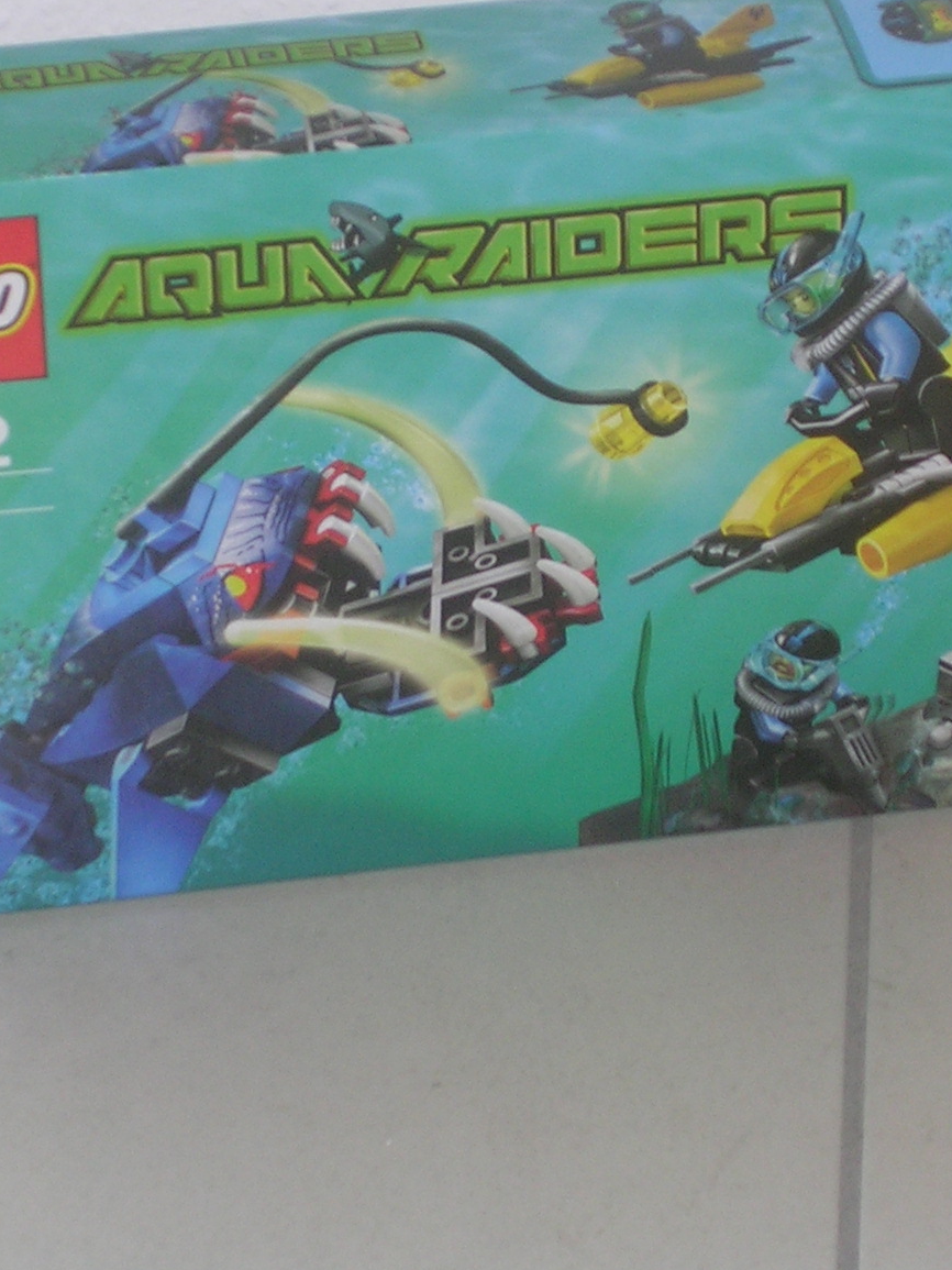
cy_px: 438
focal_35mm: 204
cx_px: 439
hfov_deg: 7.3
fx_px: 7482
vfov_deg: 9.7
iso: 50
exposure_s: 1/60.1
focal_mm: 17.4
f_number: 4.9
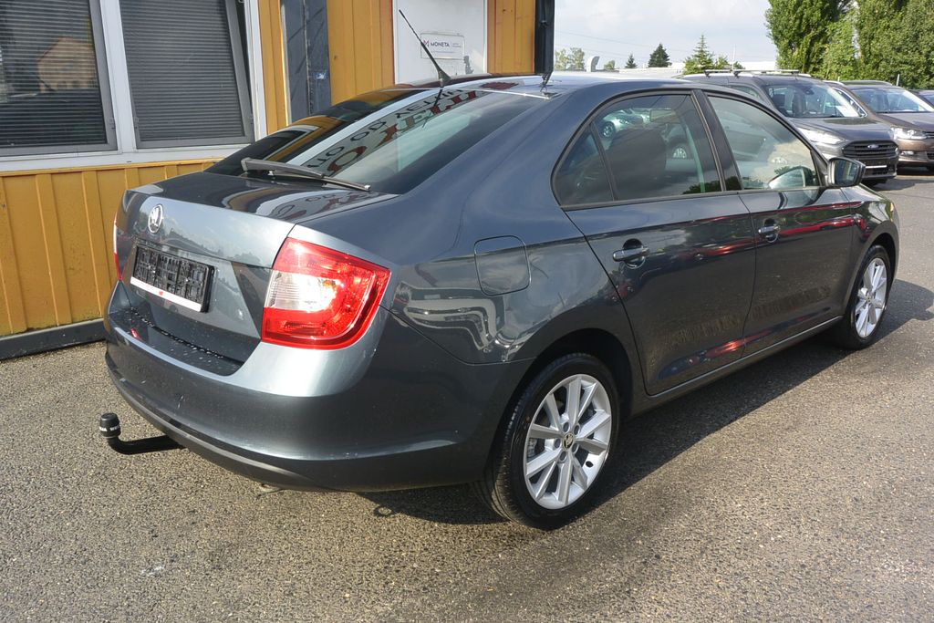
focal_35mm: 29
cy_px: 312
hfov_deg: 63.7
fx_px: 752
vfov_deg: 45.0
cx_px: 467
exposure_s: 1/250
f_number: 7.1
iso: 160
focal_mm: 11
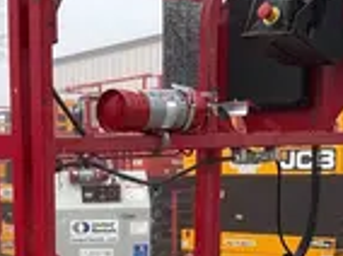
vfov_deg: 13.9
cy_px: 354
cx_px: 72
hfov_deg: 19.3
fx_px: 999
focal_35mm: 101
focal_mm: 5.96
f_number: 1.6
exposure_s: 1/716
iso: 50
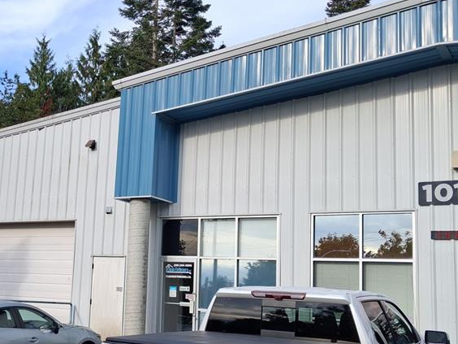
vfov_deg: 29.6
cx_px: 79
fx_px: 648
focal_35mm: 49
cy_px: 199
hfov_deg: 37.3
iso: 25
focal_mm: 4
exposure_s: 1/352
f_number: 1.8
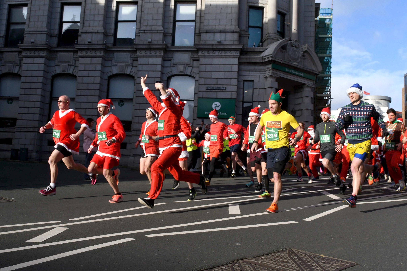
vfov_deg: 36.9
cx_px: 204
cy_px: 136
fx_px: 407
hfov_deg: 53.1
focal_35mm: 36
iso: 1000
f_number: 13
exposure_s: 1/640
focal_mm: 24
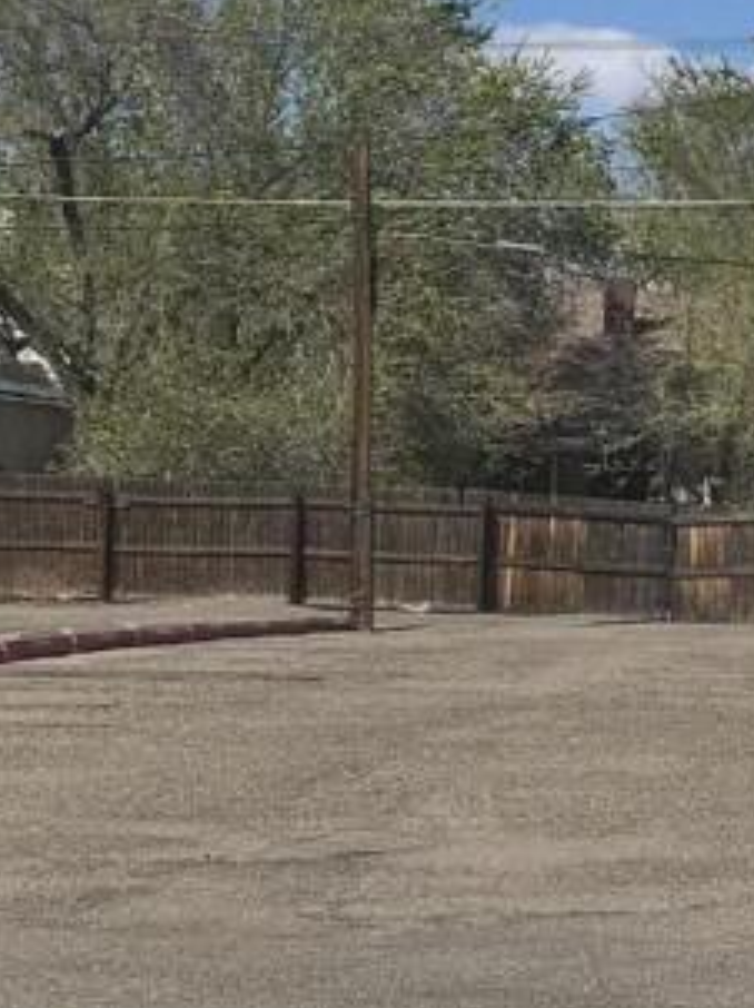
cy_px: 604
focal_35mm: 159
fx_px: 4624
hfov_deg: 9.1
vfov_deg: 12.4
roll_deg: -0.3
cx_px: 1164
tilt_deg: -1.1
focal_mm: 6.76
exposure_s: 1/7937
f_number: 1.78
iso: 80
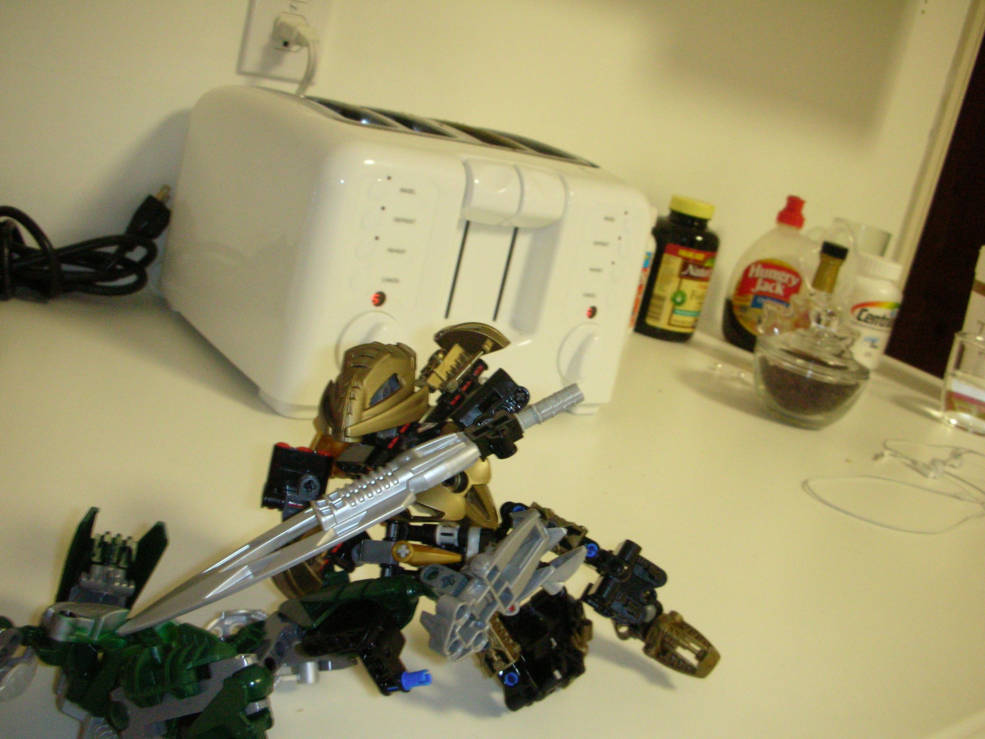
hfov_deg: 52.6
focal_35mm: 35
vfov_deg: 40.7
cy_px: 370
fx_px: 996
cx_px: 492
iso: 200
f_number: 3
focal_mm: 5.8
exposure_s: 1/12.6
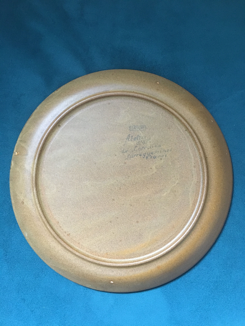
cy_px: 163
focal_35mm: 29
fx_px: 274
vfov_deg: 61.7
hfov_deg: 48.2
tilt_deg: -86.1
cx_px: 122
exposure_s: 1/17
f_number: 2.2
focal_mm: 4.15
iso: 250
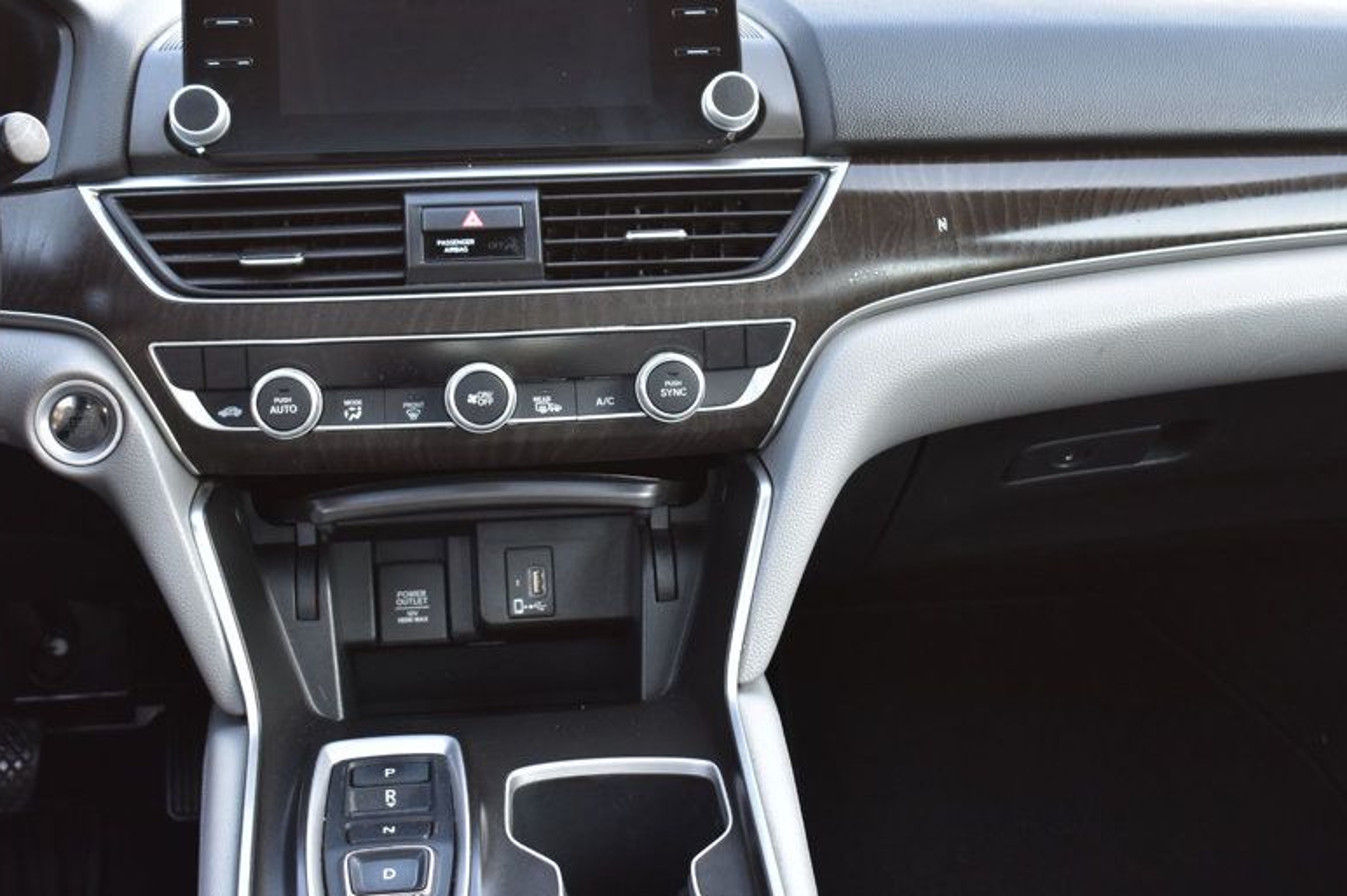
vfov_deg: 22.0
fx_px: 2306
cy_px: 413
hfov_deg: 32.4
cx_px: 822
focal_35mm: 62
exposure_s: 1/25
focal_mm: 31
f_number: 7.1
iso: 400
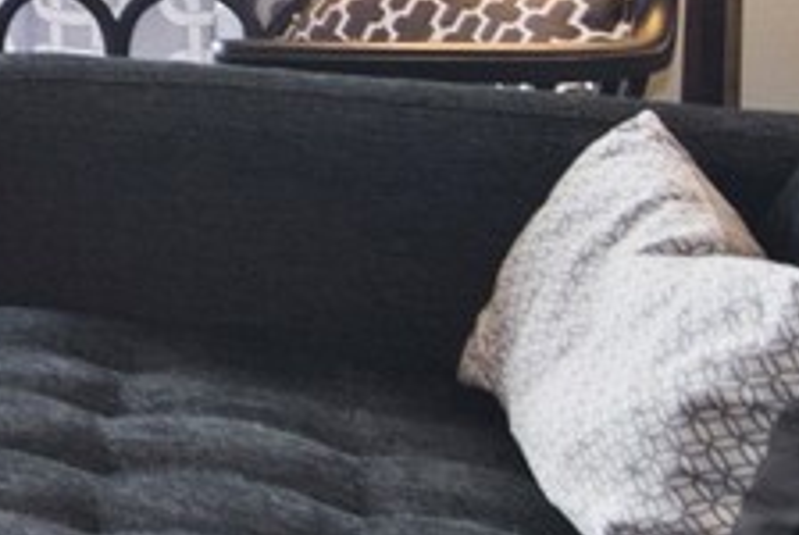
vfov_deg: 9.8
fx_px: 2889
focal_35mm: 130
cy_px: -556
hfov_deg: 11.1
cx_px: -1505
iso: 200
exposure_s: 1/10
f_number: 8
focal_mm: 12
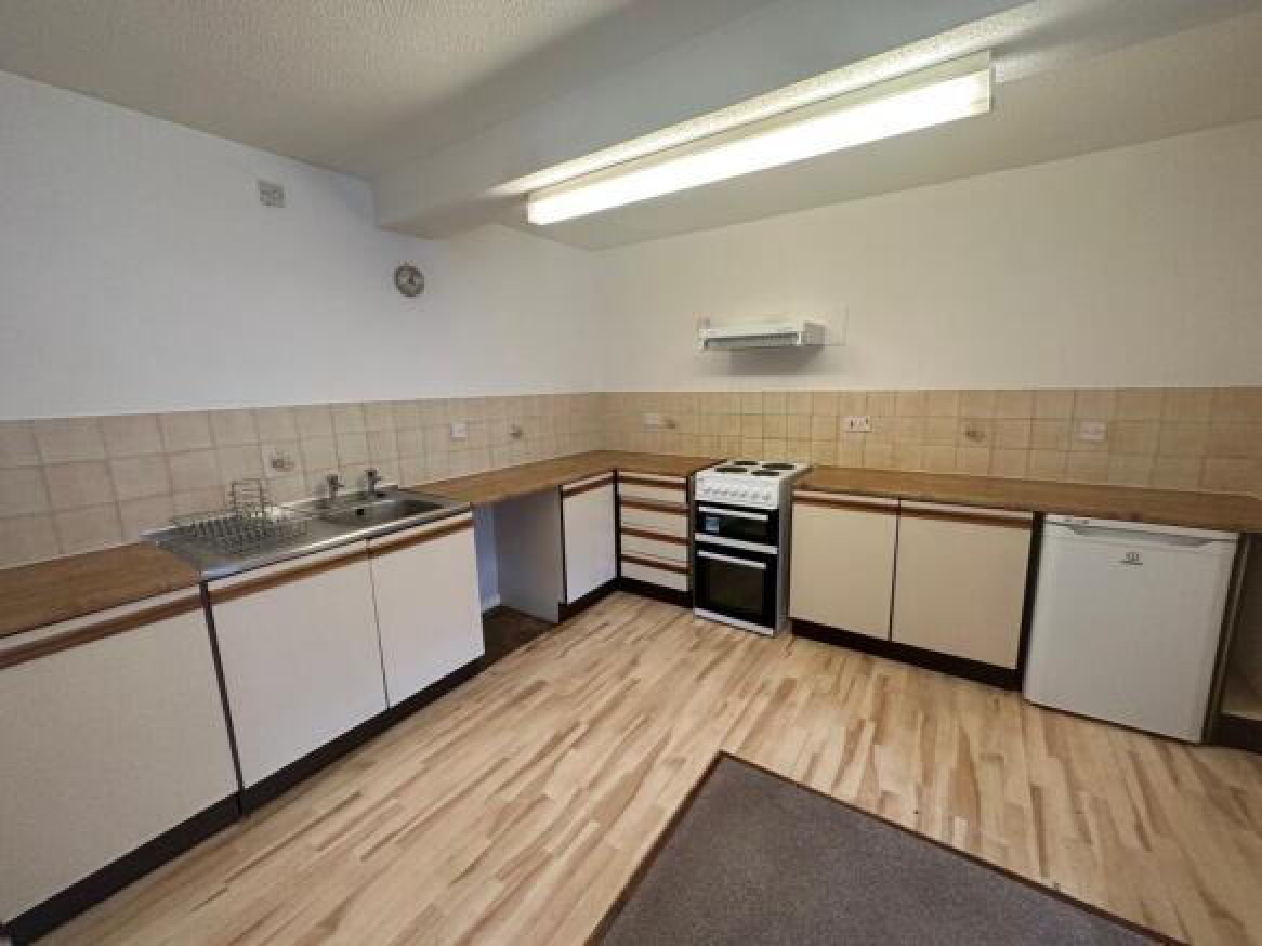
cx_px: 631
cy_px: 473
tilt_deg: -10.3
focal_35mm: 14
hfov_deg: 102.1
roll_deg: +1.8
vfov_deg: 85.7
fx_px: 510
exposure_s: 1/100
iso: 250
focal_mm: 2.22
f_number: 2.2
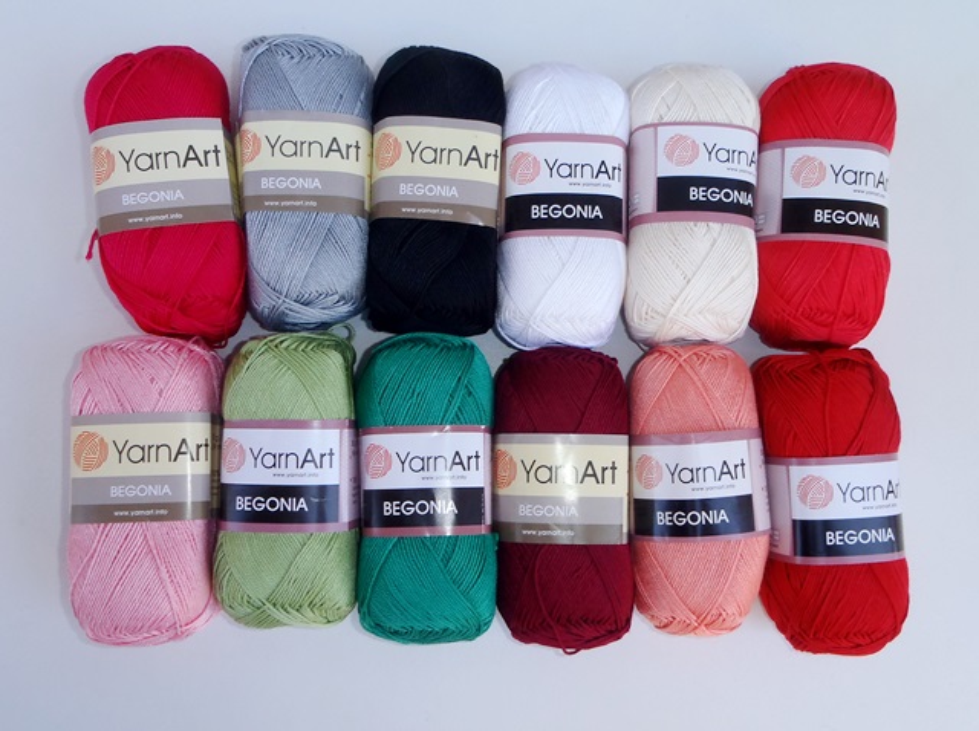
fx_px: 791
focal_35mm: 28
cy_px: 366
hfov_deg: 63.5
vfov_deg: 49.6
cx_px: 490
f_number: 5.6
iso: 80
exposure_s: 1/60
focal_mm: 5
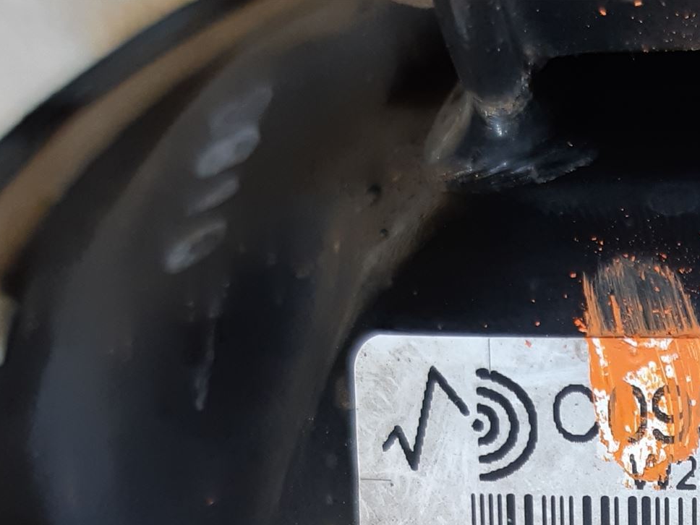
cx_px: 721
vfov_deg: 25.0
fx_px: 1112
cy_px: 553
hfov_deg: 31.9
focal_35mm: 55
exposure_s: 1/50
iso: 64
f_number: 1.7
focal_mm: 3.93
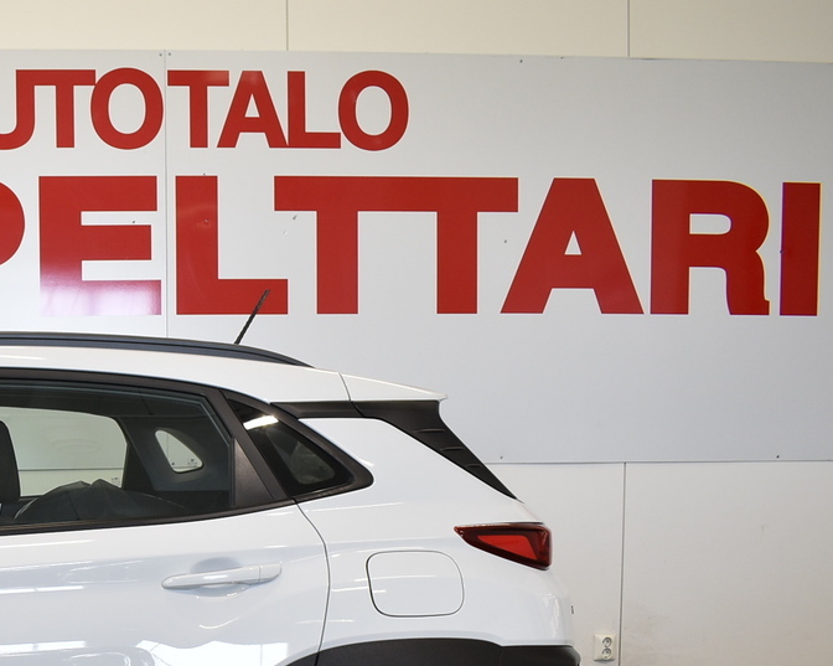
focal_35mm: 61
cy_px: 625
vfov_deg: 24.1
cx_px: -86
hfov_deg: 28.2
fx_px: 1503
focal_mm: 18
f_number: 4
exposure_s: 1/60
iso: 400
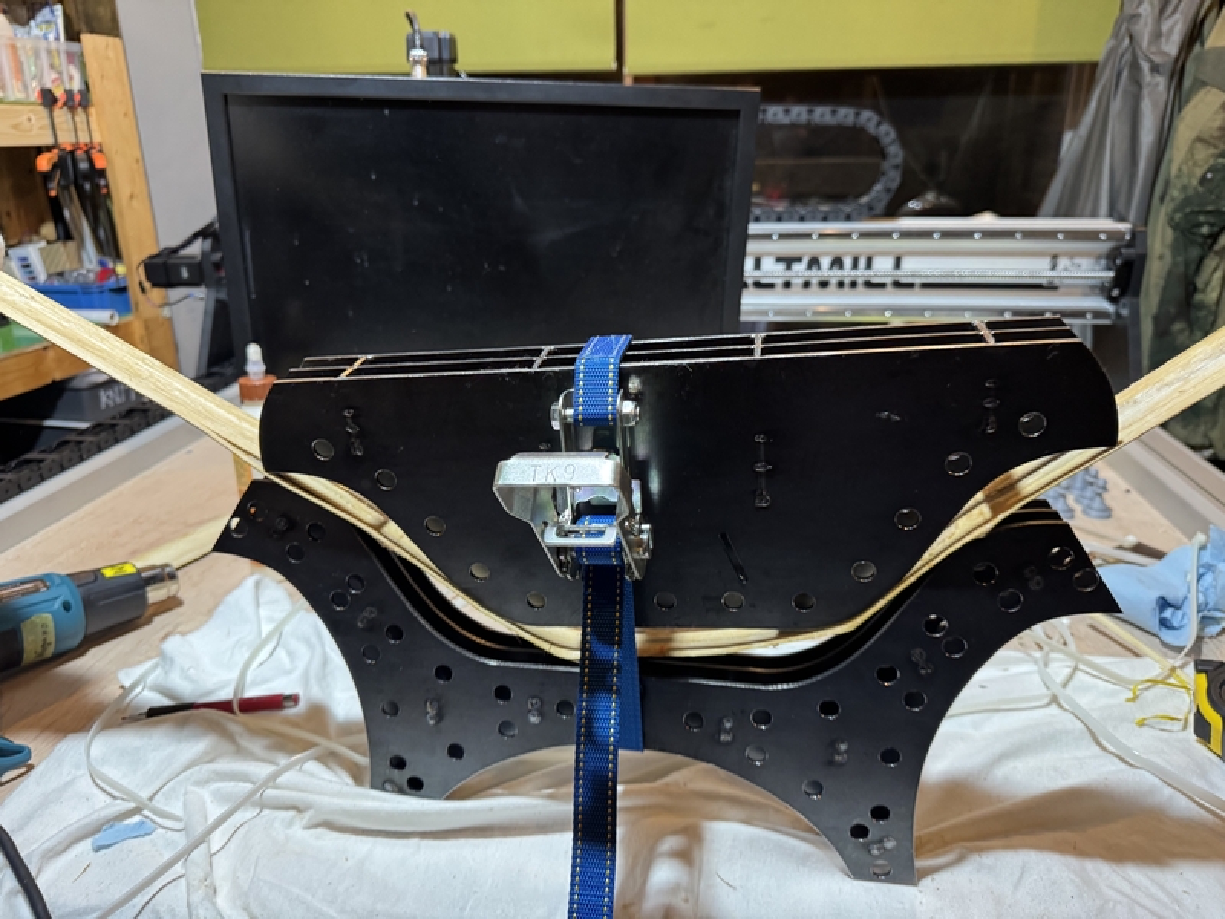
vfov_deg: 56.8
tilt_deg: -19.5
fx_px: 849
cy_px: 460
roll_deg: +1.9
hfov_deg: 71.6
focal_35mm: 24
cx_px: 612
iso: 250
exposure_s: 1/50
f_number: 1.78
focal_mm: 6.76
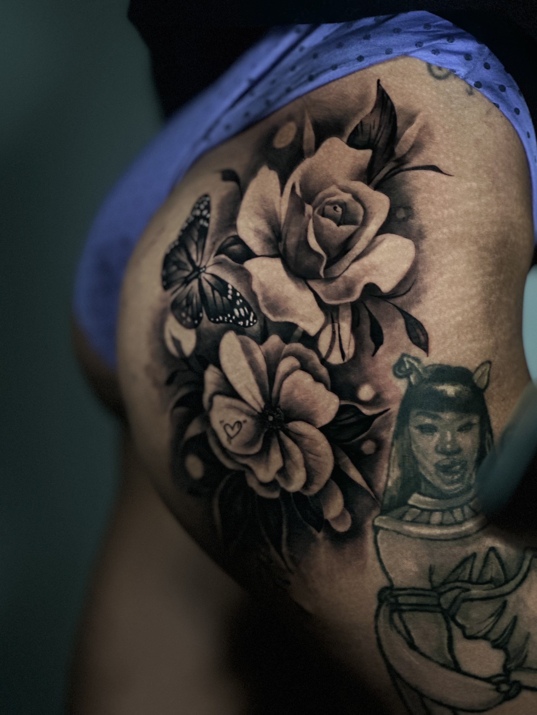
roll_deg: -13.0
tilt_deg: -3.7
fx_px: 1593
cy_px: 358
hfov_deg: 19.1
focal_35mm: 77
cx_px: 268
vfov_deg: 25.3
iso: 400
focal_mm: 9
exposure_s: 1/27
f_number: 2.8
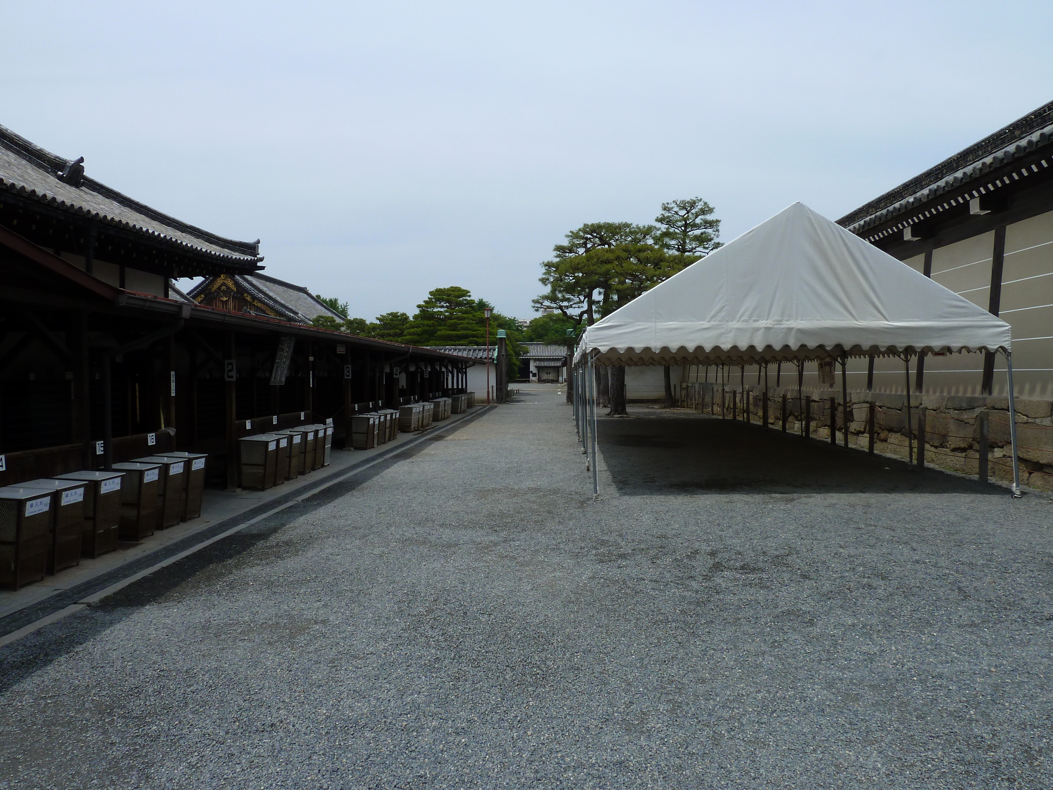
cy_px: 395
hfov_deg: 69.4
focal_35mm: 25
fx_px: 760
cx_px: 526
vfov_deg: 54.9
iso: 80
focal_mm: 4.1
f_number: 5.6
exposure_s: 1/500
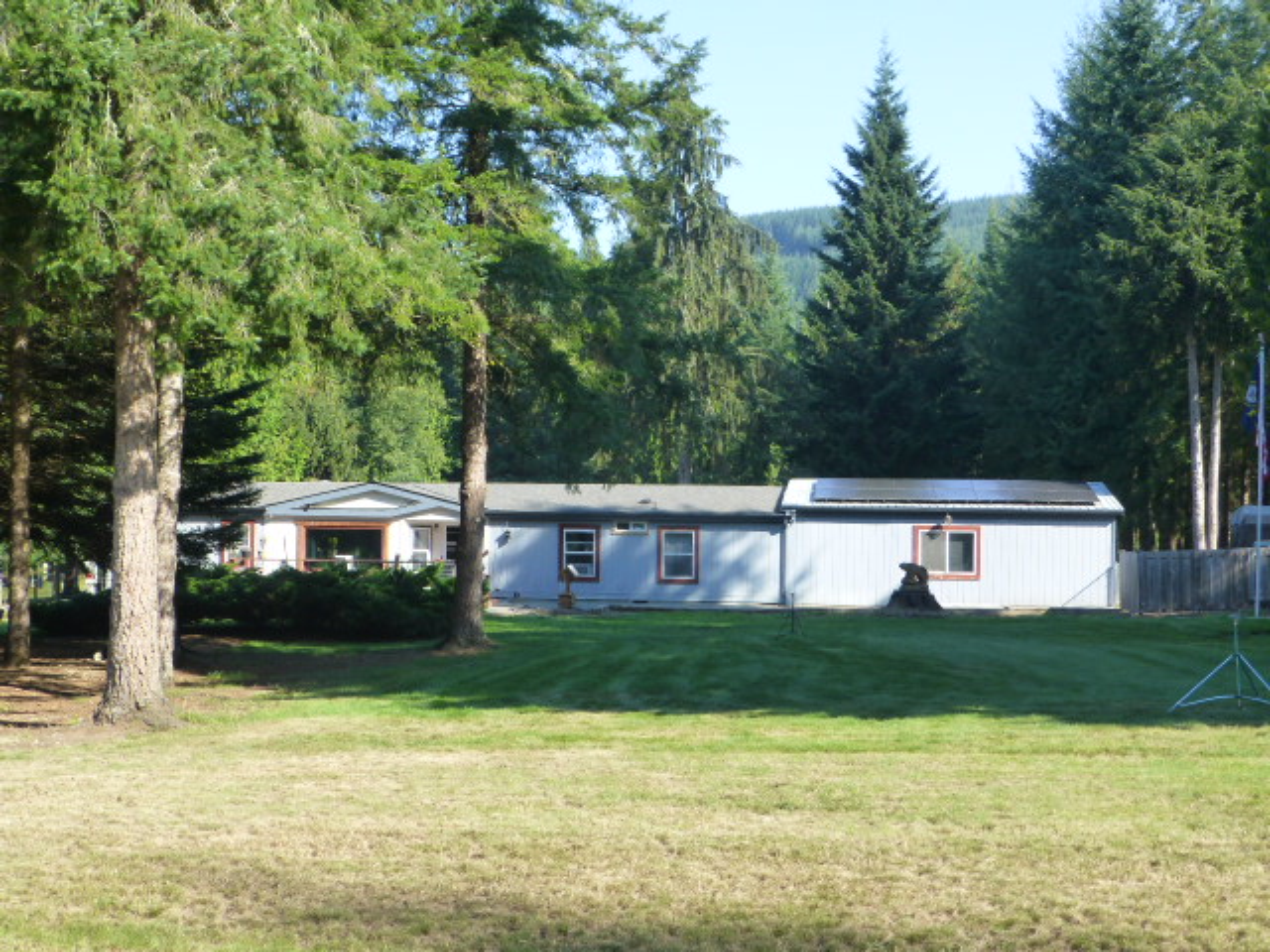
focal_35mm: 47
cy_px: 476
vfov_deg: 30.9
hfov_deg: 40.4
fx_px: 1724
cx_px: 635
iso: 160
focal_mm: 8.5
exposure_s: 1/250
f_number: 4.2
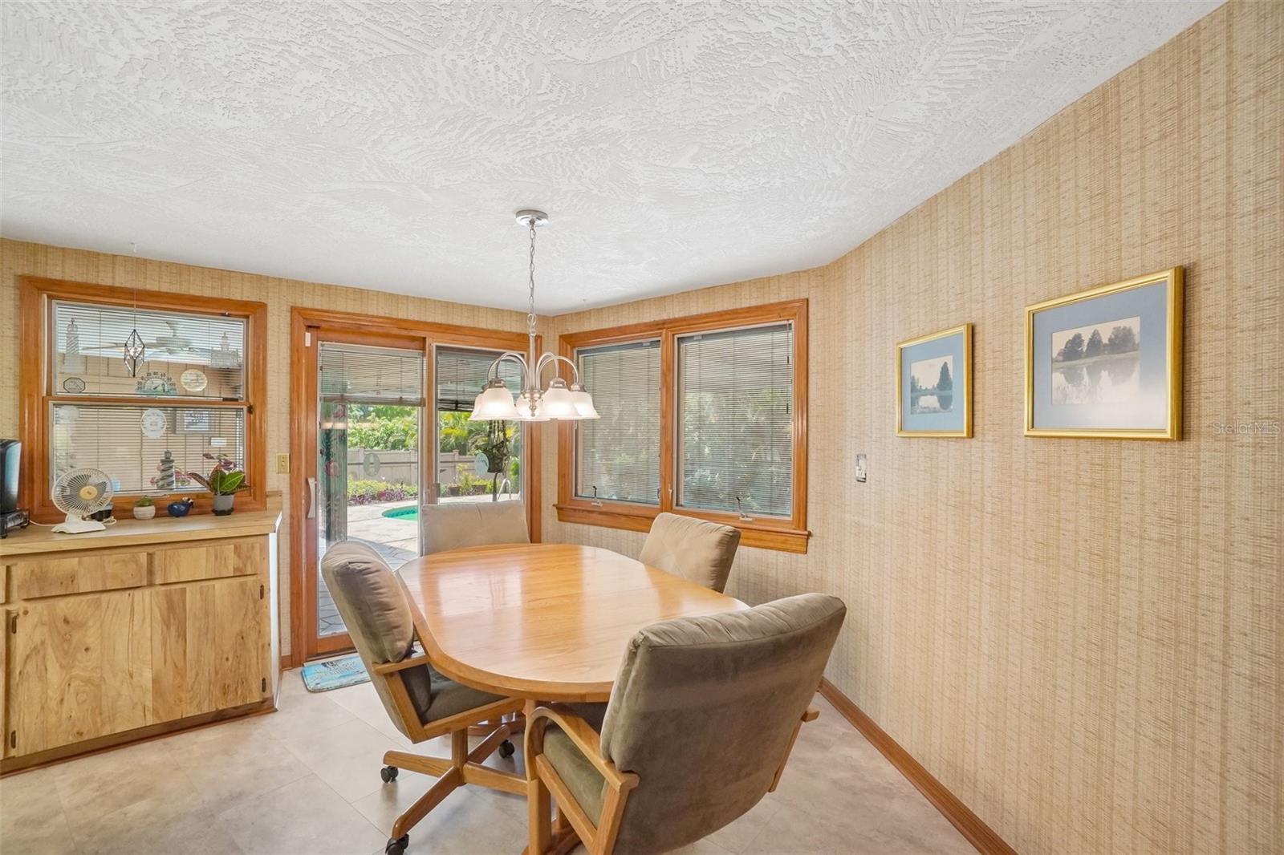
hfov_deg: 100.4
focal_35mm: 15
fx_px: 535
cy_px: 428
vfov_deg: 77.3
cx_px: 642
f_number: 8
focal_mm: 10
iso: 320
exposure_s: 1/30
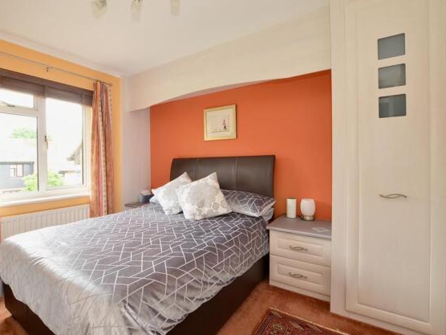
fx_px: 219
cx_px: 189
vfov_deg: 74.7
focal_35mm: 17
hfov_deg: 90.4
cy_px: 164
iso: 400
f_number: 11
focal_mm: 10
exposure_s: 1/4
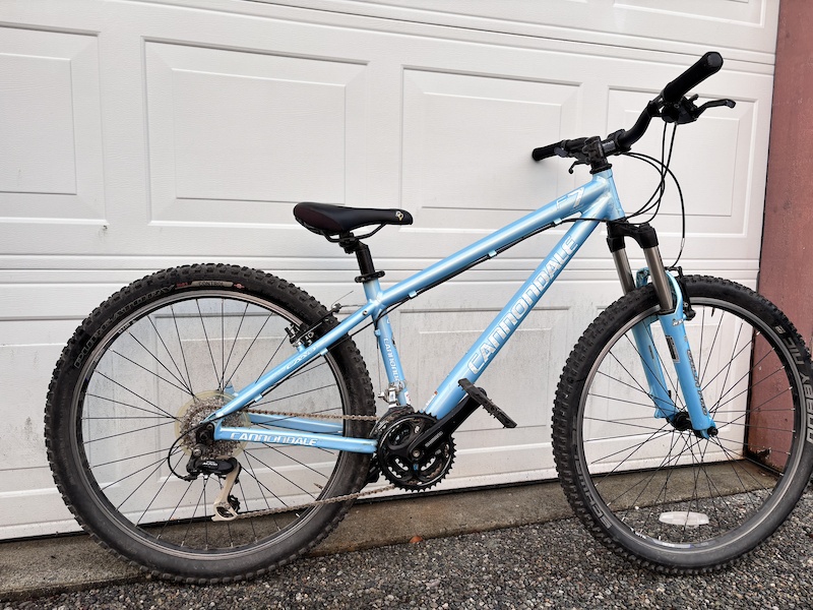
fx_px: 611
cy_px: 305
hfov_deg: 67.3
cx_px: 406
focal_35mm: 26
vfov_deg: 53.1
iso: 50
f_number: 1.6
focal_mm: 5.96
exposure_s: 1/121
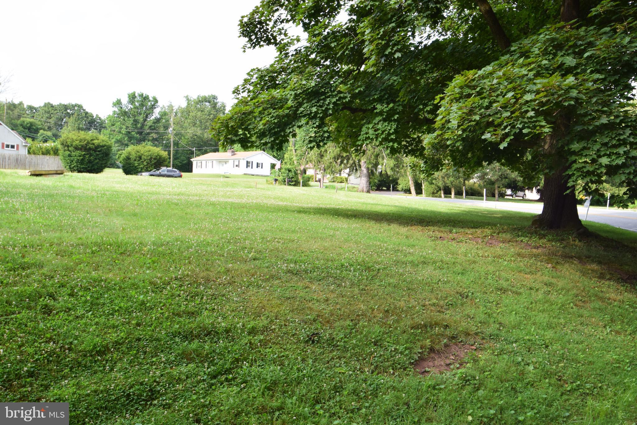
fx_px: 637
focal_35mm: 36
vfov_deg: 36.9
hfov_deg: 53.1
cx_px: 318
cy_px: 212
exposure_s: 1/200
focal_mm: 24
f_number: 10
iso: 400
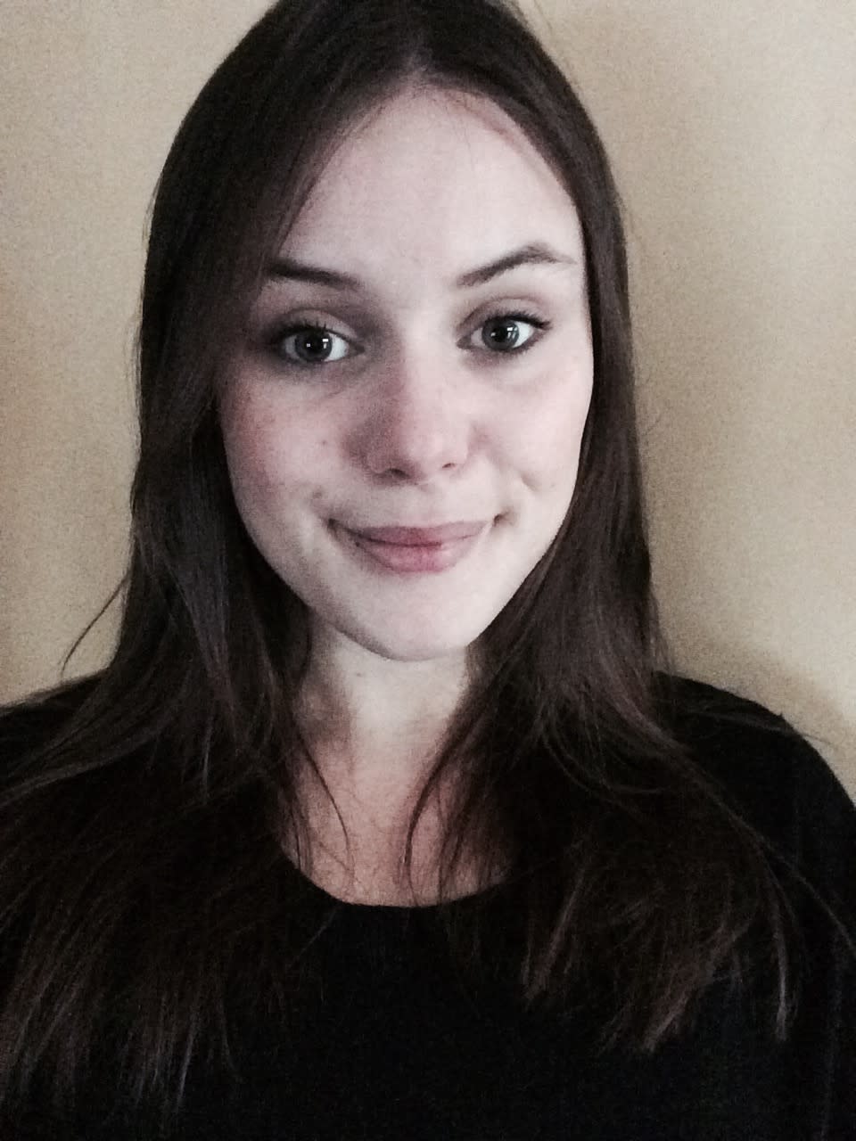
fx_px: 1022
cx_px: 428
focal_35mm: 31
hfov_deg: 45.4
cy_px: 570
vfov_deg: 58.4
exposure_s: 1/17
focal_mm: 2.1
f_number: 2.4
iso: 1000
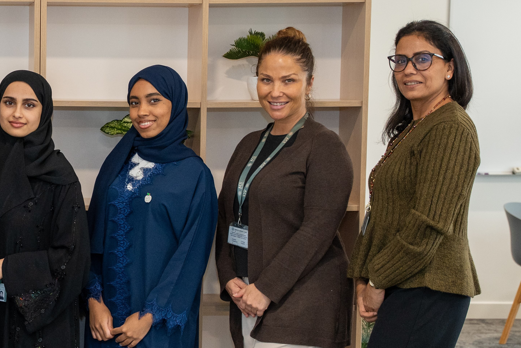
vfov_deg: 12.9
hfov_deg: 18.4
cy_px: 218
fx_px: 1541
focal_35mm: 106
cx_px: -74
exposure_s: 1/200
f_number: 3.5
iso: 2000
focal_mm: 43.6
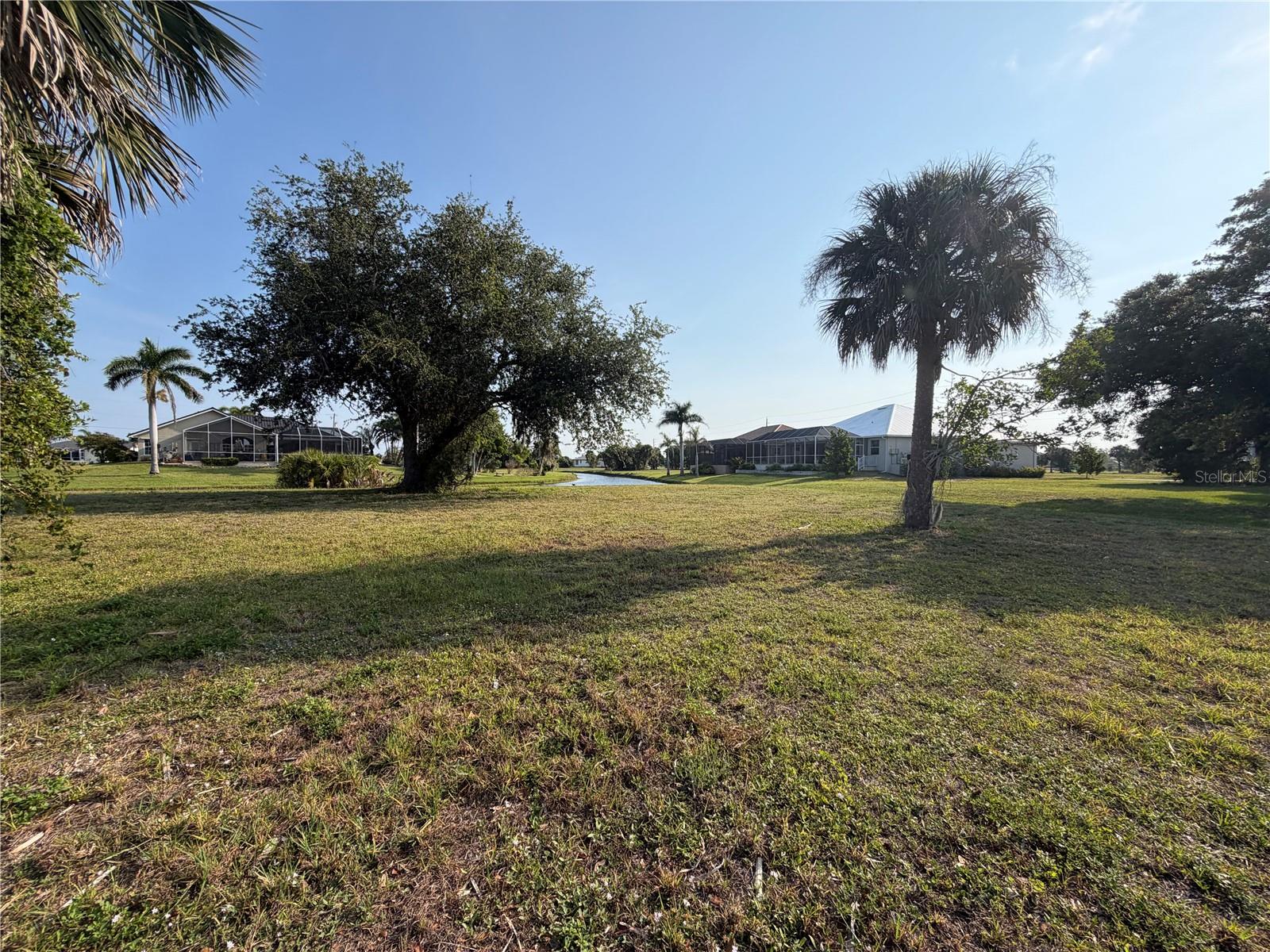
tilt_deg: -1.5
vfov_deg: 85.7
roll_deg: +0.8
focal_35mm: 14
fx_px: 514
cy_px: 476
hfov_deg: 102.1
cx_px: 635
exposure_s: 1/970
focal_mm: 2.22
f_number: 2.2
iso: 25
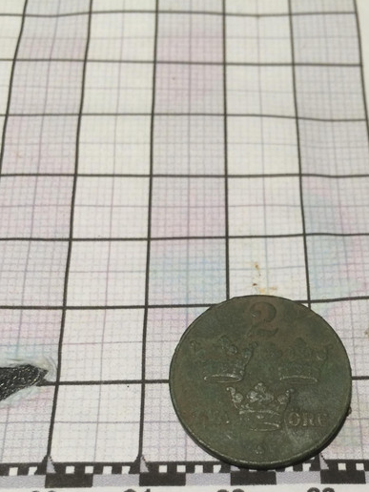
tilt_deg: -66.5
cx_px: 255
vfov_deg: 40.7
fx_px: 640
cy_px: 379
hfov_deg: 31.8
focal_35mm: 45
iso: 50
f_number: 2.2
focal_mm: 4.15
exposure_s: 1/30
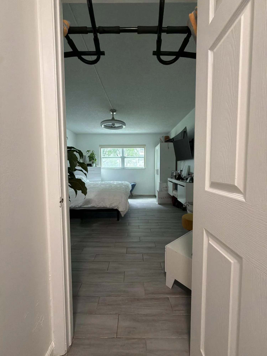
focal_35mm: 14
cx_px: 134
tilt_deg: -3.7
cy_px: 178
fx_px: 144
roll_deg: +0.0
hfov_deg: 85.7
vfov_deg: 102.1
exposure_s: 1/60
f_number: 2.2
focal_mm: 2.22
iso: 320
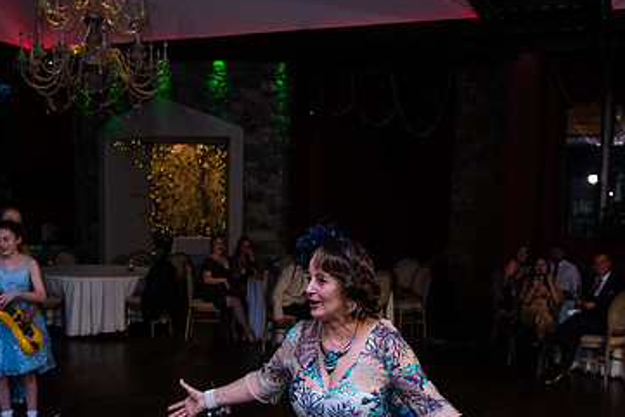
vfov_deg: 29.6
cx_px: 327
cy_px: 285
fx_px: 782
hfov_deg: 43.6
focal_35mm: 45
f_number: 3.5
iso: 800
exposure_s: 1/160
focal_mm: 28
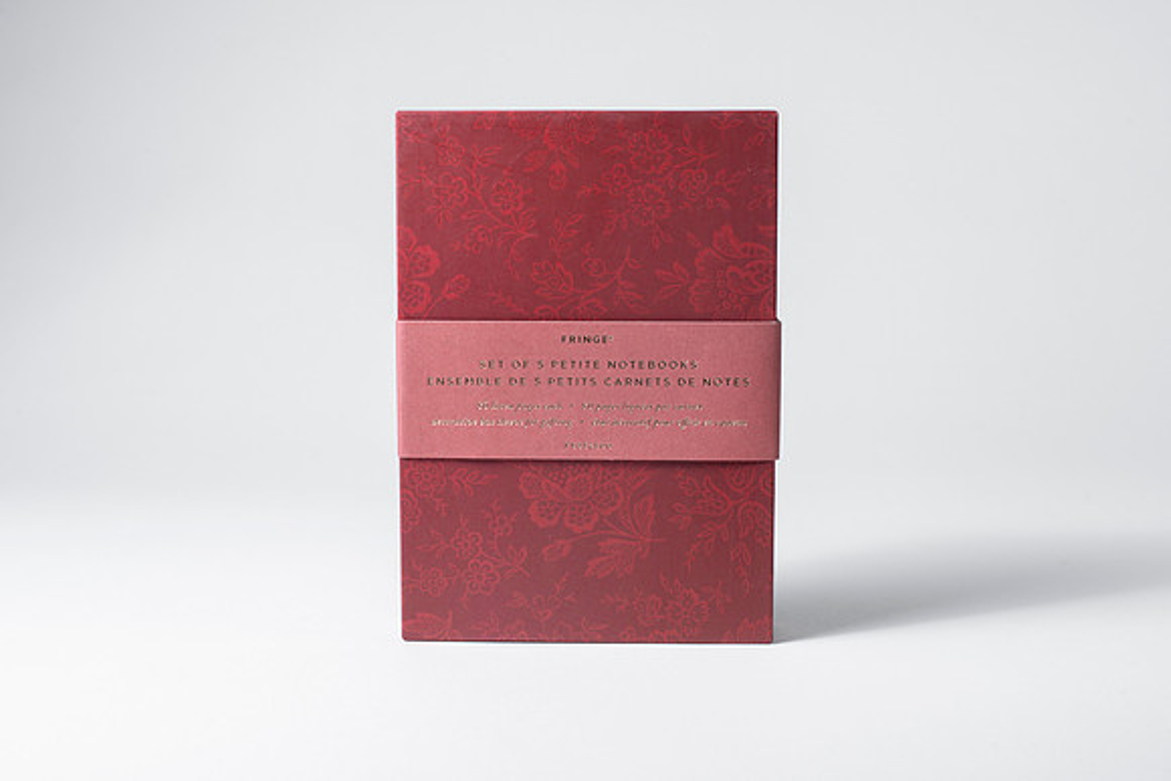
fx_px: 1786
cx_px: 596
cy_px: 377
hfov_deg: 36.3
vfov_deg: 24.7
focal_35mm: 55
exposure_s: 1/250
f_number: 11
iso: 200
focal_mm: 50
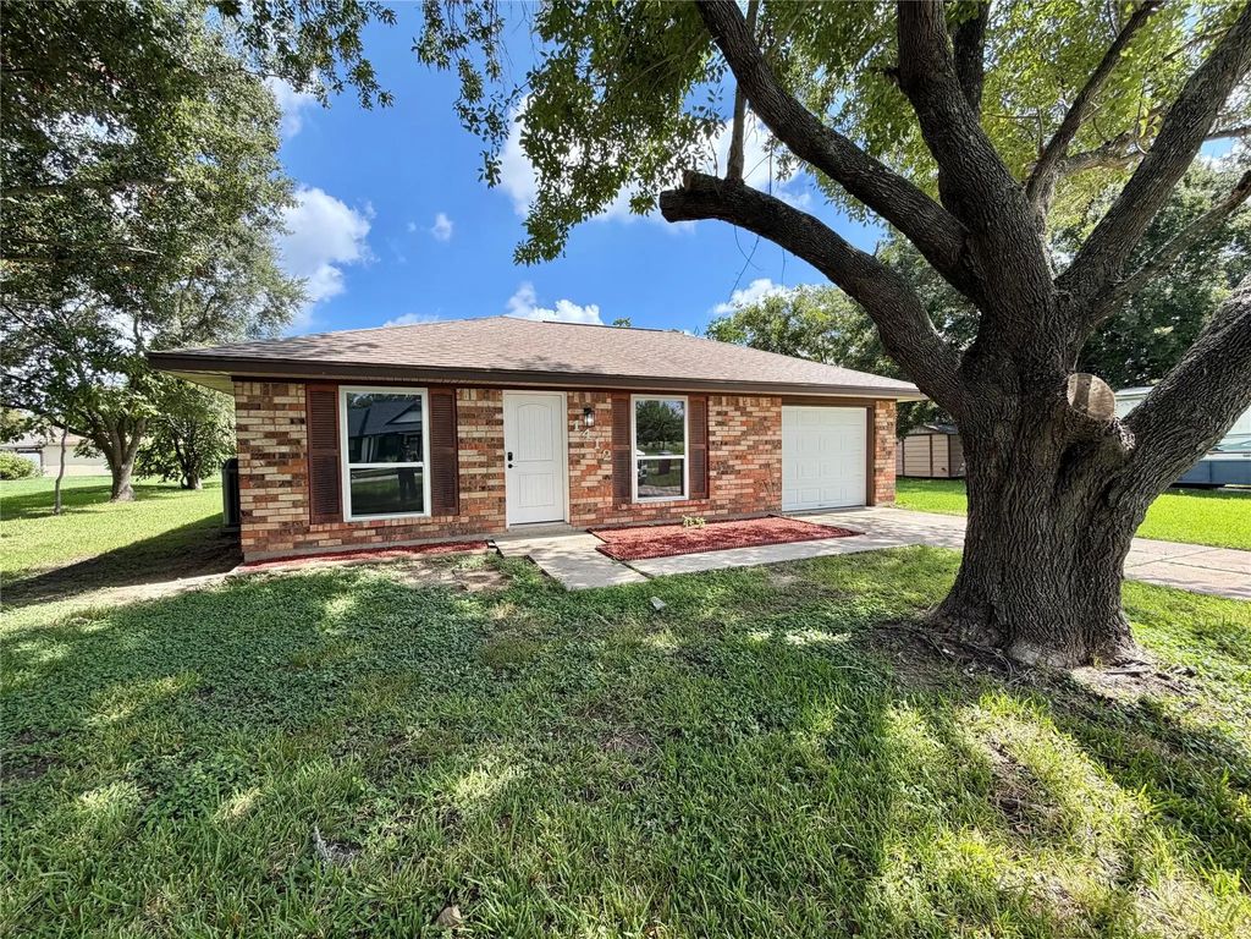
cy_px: 470
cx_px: 626
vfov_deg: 85.7
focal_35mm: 14
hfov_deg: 102.1
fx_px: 506
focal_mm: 2.22
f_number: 2.2
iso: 40
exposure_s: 1/651
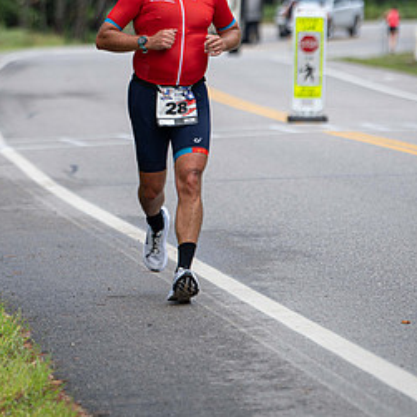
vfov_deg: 5.4
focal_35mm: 324
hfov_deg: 5.4
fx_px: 4416
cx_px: 33
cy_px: 147
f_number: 3.5
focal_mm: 165
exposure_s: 1/400
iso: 250
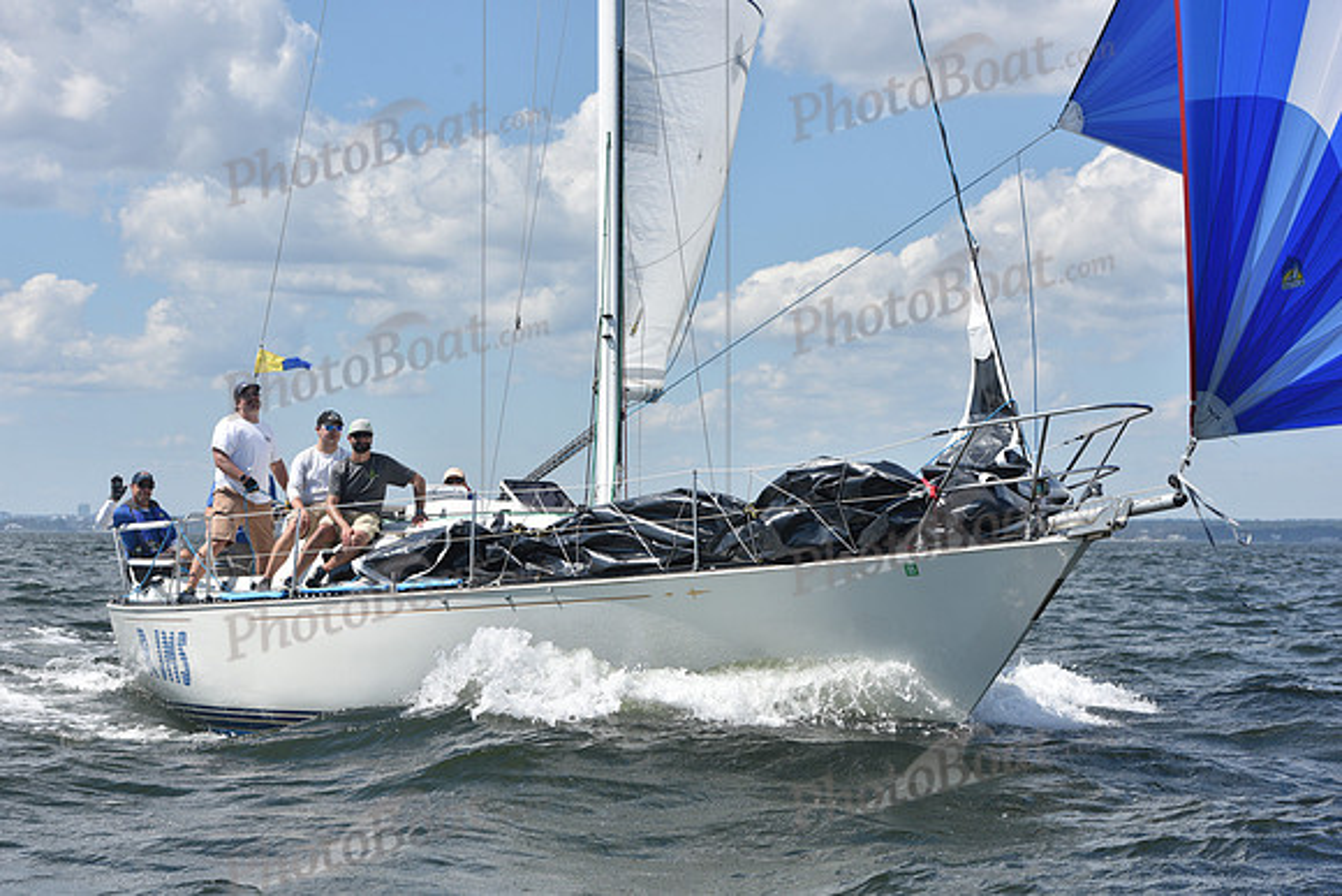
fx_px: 3169
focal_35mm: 85
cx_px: 671
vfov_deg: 16.1
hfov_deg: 23.9
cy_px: 448
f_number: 9
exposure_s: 1/1250
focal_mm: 85
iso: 320
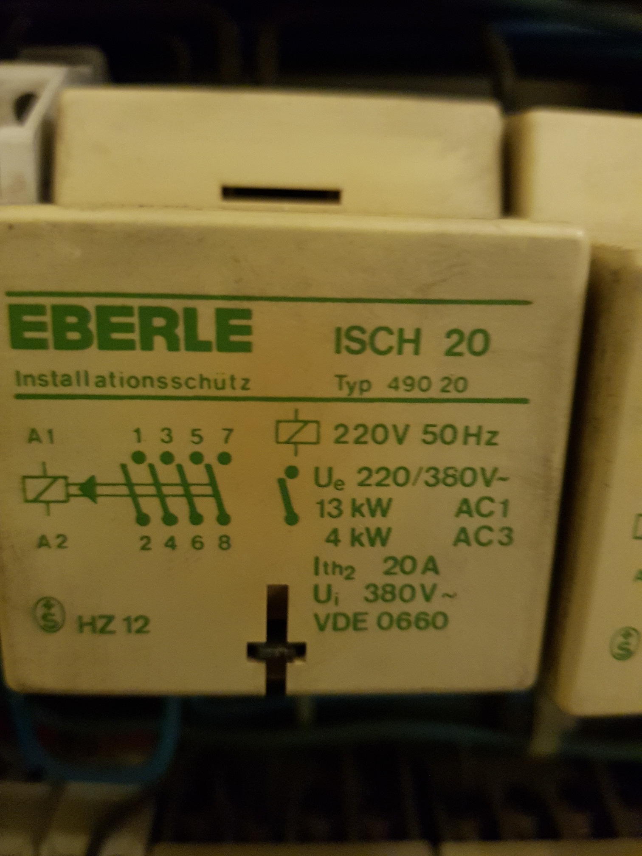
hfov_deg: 53.1
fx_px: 643
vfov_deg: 67.3
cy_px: 428
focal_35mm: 26
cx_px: 321
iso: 320
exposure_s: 1/10
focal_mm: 4.2
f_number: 1.7
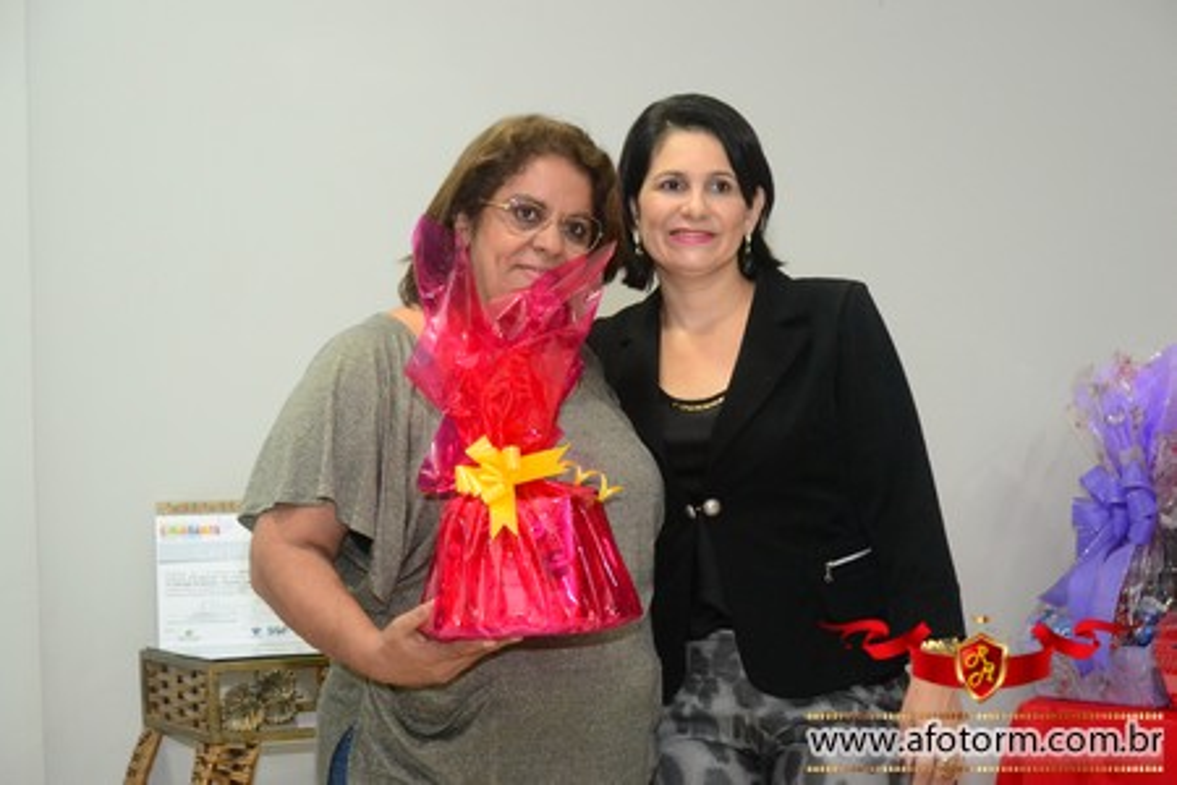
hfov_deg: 23.4
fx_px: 2844
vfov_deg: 15.7
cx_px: 588
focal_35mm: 87
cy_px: 392
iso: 3200
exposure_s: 1/100
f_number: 5.6
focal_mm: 58
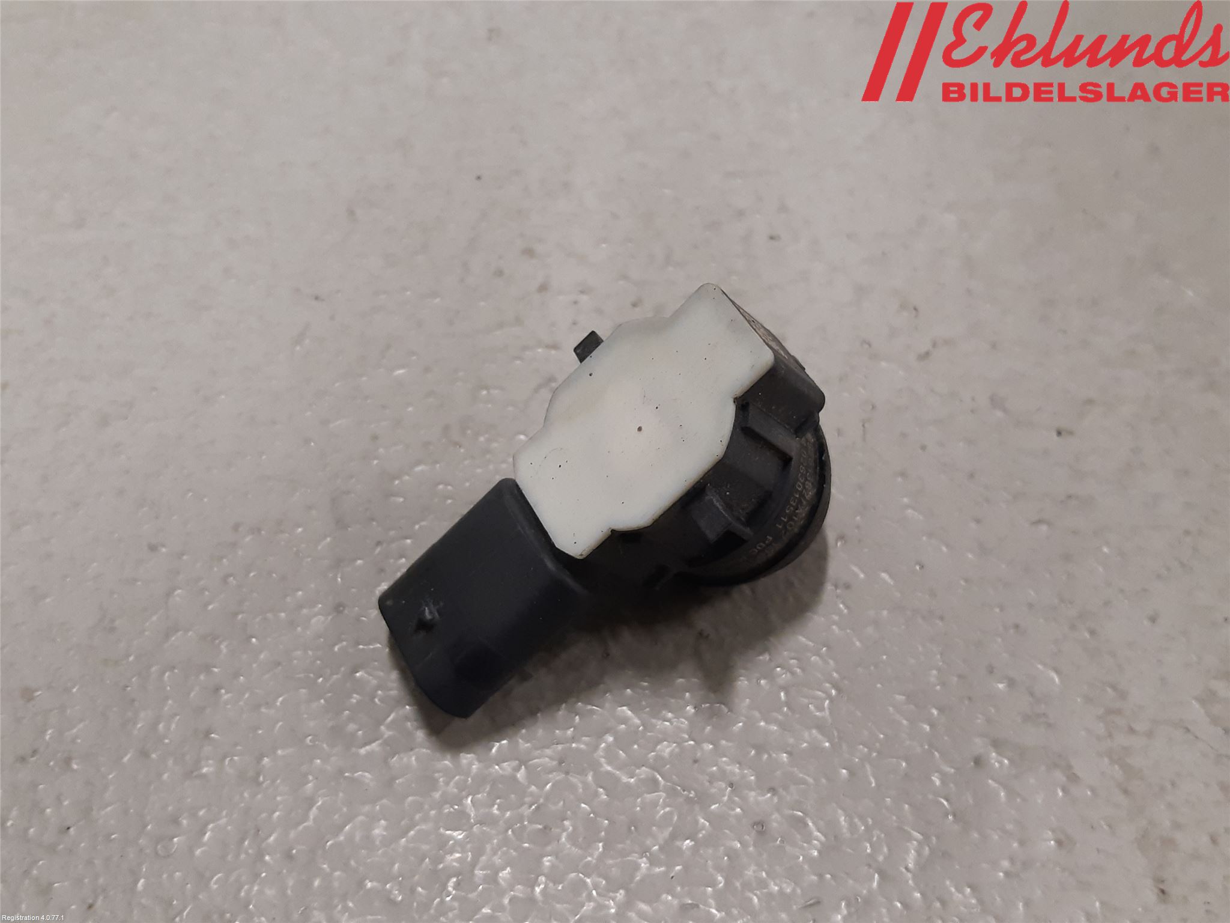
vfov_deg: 53.1
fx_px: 924
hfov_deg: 67.3
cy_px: 462
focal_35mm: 26
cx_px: 615
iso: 160
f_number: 1.7
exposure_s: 1/50
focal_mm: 3.93
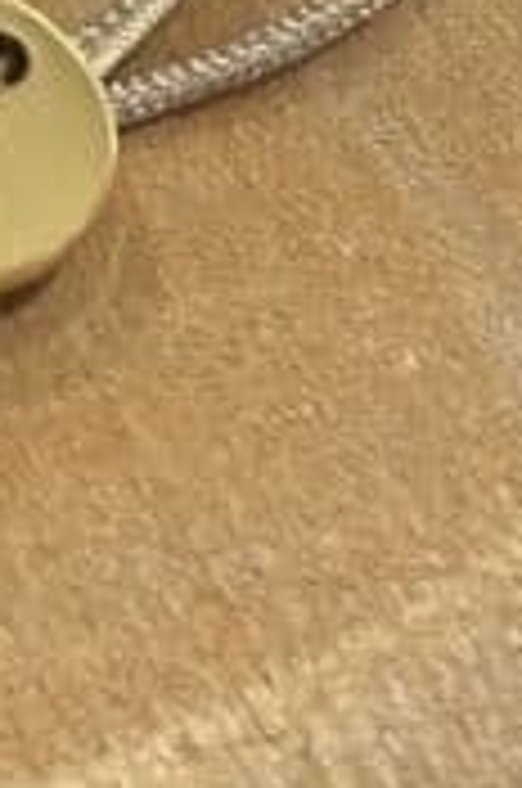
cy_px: -820
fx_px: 6922
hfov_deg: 4.3
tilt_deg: -52.5
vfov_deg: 6.3
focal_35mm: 317
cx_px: -526
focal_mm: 5.96
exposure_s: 1/50
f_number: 1.6
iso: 64
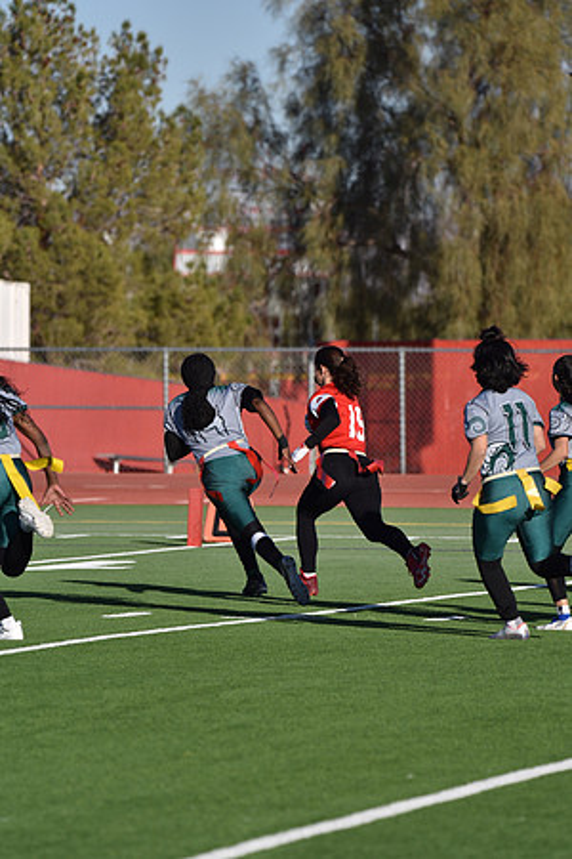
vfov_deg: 7.4
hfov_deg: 4.9
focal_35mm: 280
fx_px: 6673
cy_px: 430
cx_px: 286
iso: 110
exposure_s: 1/1000
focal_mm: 280
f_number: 5.6
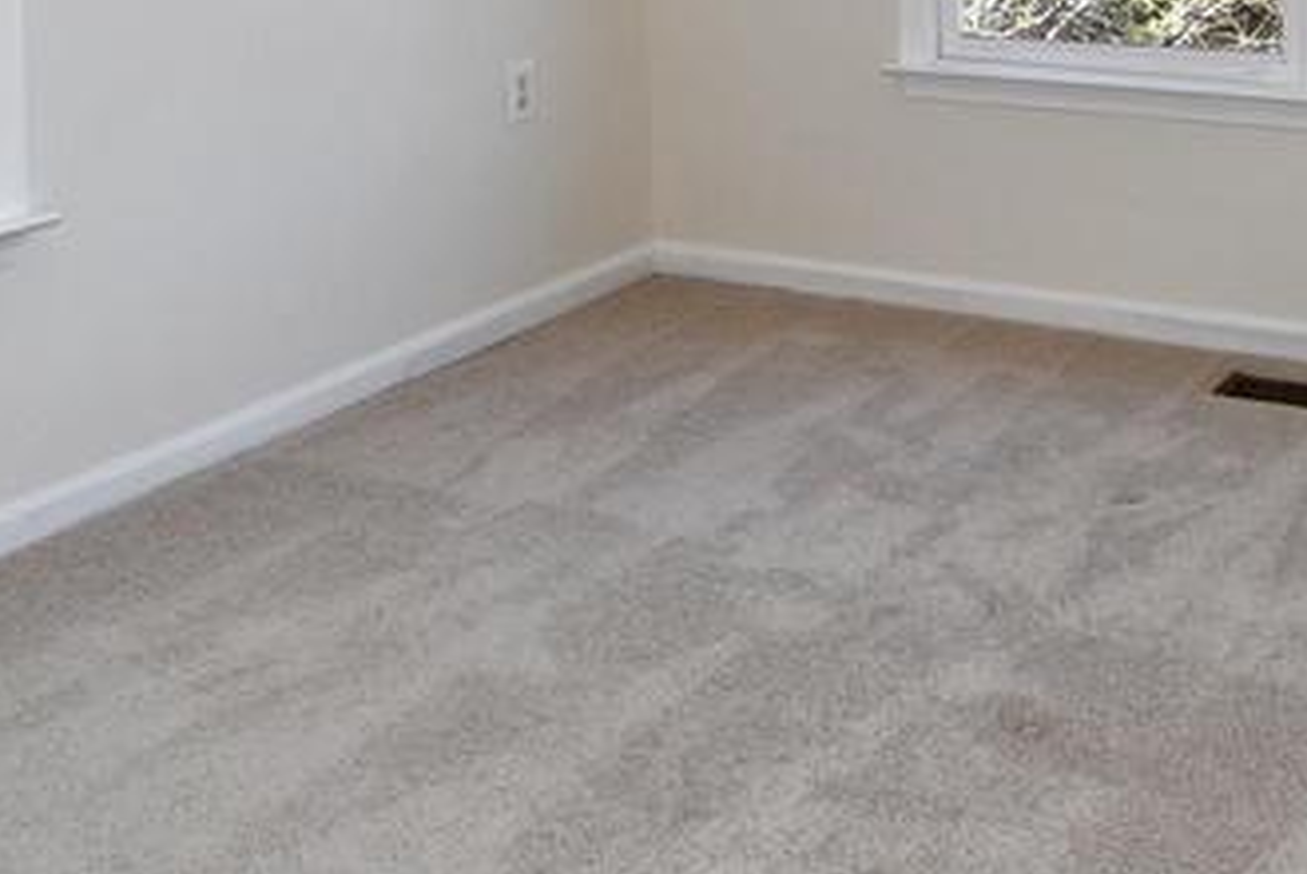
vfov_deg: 22.2
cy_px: -205
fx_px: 2035
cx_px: 874
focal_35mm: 56
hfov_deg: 35.3
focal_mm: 12
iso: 100
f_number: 6.3
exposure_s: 1/160
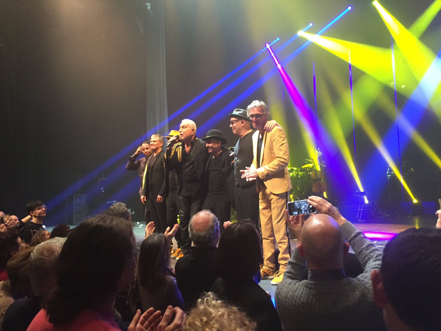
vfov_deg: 48.2
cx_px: 220
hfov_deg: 61.7
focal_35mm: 29
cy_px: 166
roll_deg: +1.1
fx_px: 369
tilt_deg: +4.3
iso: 250
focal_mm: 4.15
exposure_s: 1/25
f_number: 2.2
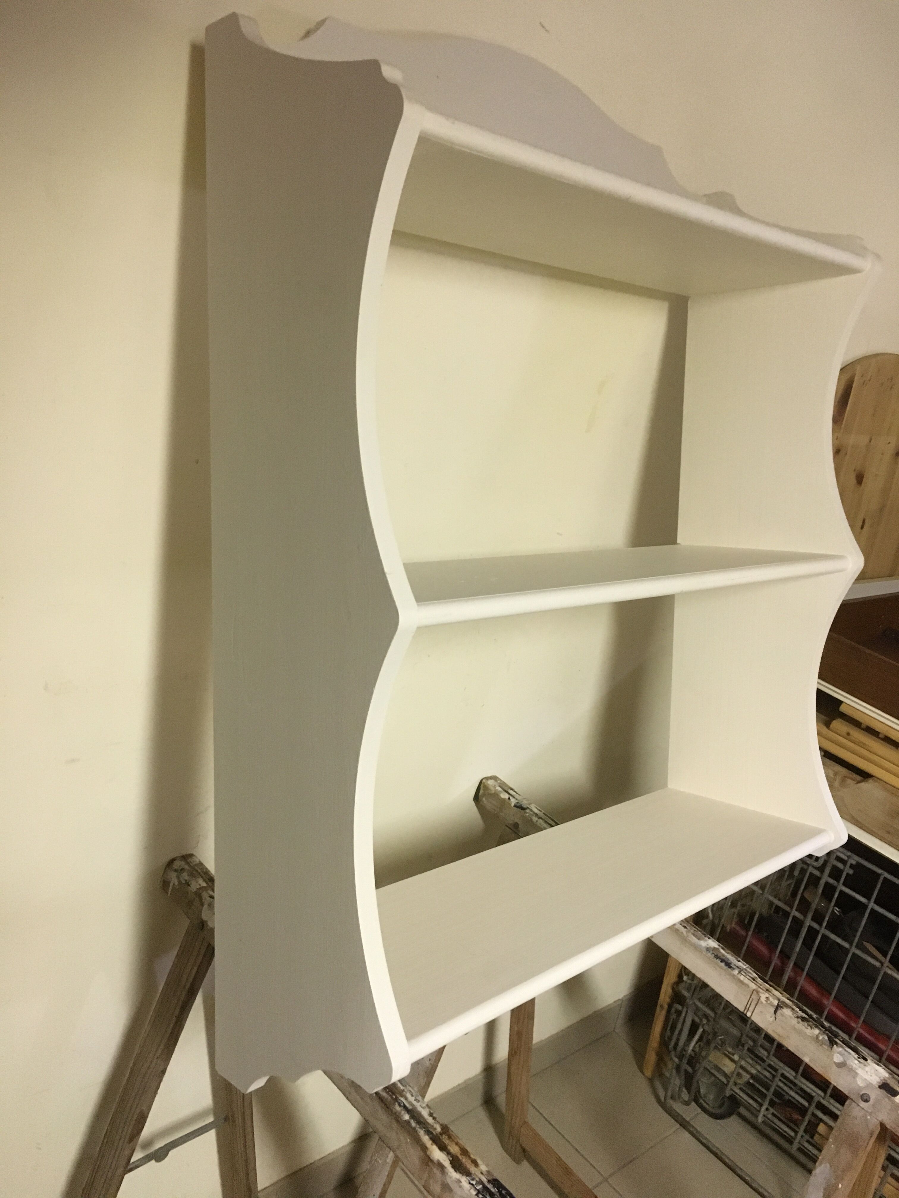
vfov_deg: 61.7
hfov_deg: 48.2
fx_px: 1004
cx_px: 450
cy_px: 599
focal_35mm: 29
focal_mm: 4.15
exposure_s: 1/25
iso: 200
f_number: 2.2
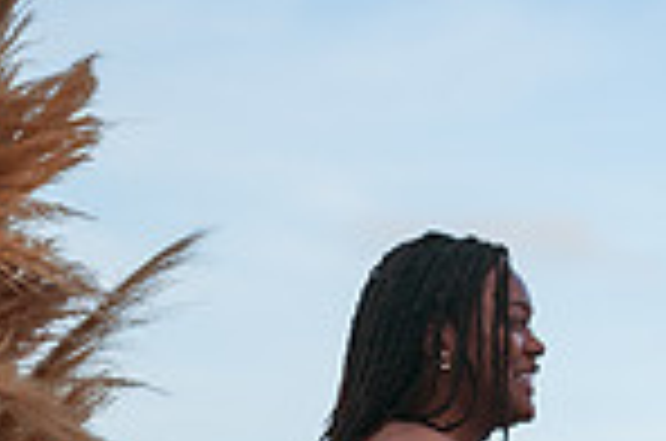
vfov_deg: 9.8
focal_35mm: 138
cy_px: 441
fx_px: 2548
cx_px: 688
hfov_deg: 14.6
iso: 250
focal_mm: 35
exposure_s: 1/8000
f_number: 1.4
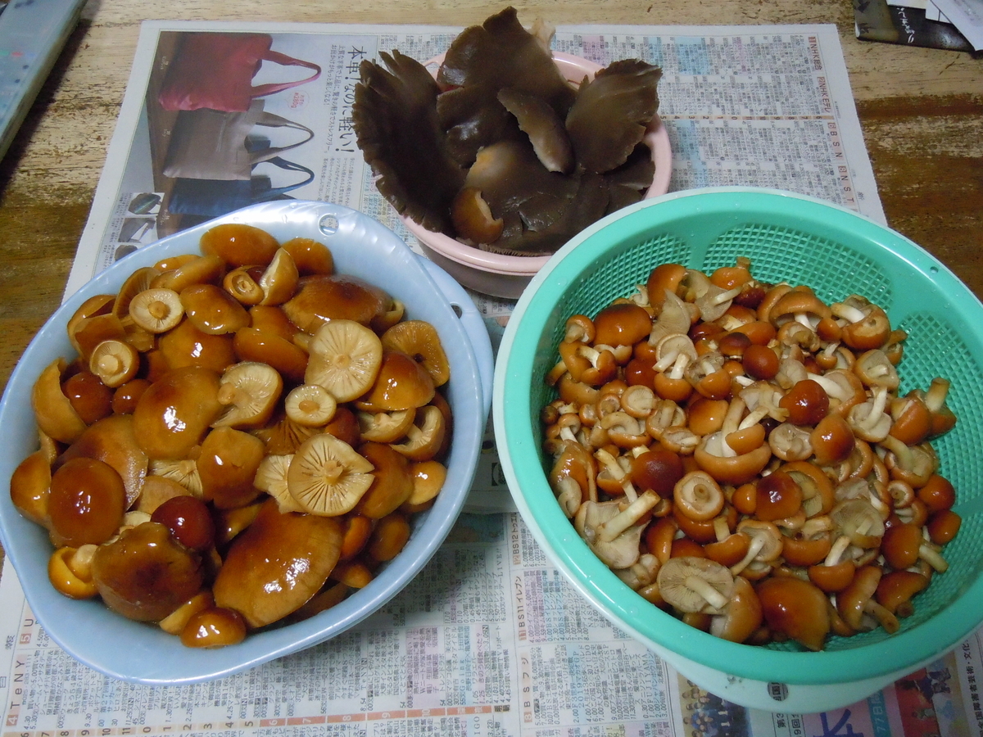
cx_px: 492
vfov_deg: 46.8
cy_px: 368
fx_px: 852
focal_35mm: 30
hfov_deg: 60.0
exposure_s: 1/40
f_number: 3.5
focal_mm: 5.4
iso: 800
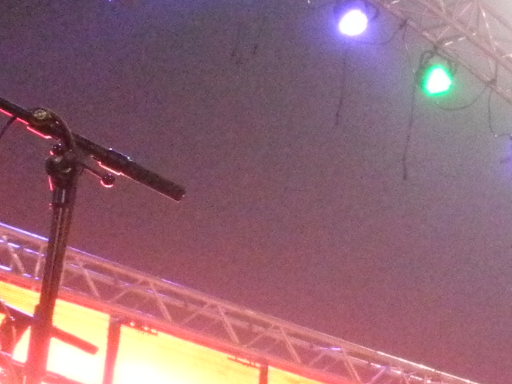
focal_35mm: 153
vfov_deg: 9.7
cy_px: 268
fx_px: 2263
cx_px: 1101
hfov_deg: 11.4
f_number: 3.2
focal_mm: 7.4
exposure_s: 1/80
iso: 1600
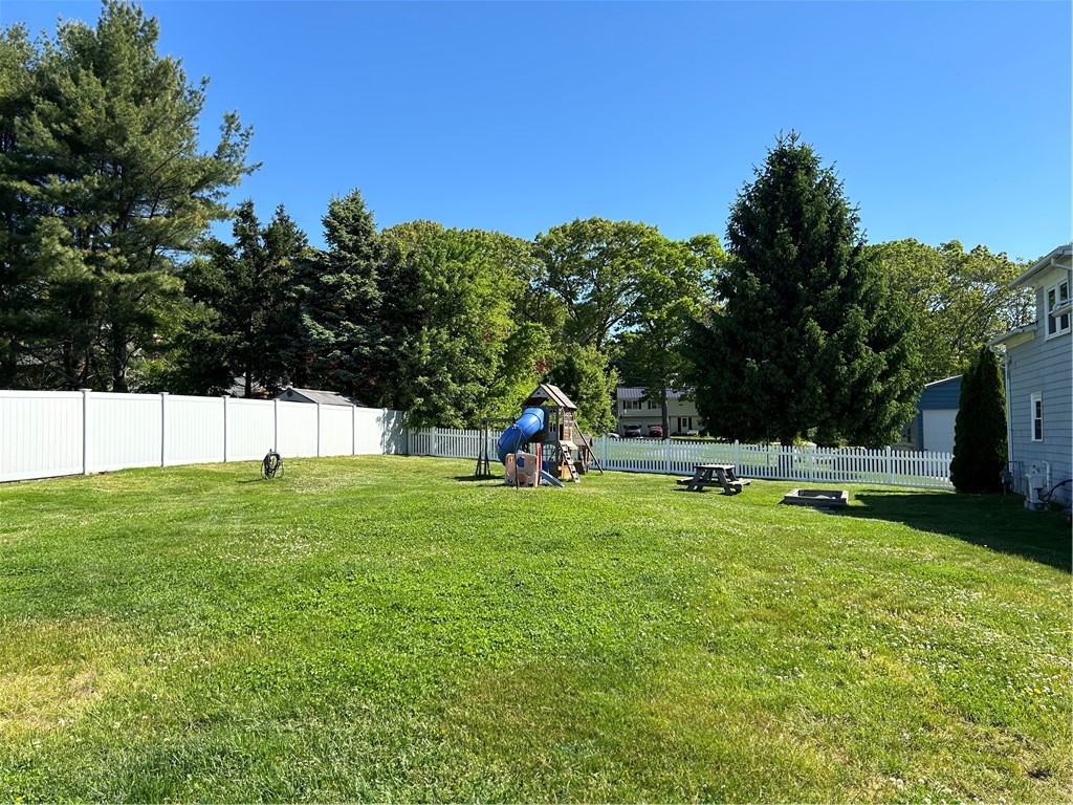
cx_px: 536
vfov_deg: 53.1
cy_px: 402
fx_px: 806
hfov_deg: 67.3
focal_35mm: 26
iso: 50
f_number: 1.5
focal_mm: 5.7
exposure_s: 1/2762
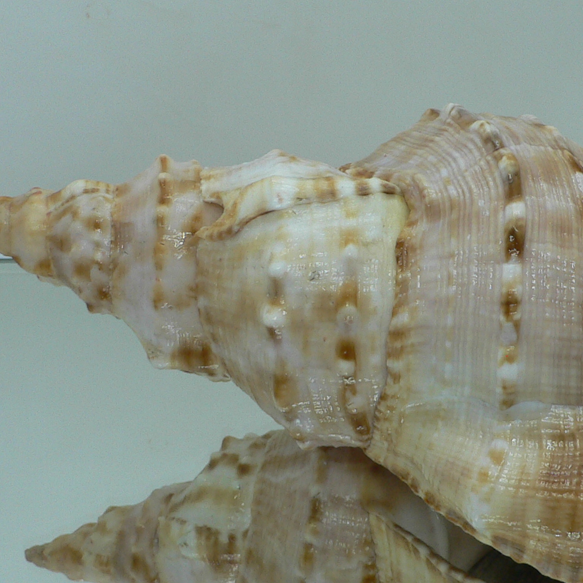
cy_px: 267
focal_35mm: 64
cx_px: 439
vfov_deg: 26.9
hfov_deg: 26.5
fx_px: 1219
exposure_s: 1/60
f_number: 2.8
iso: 80
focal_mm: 4.6
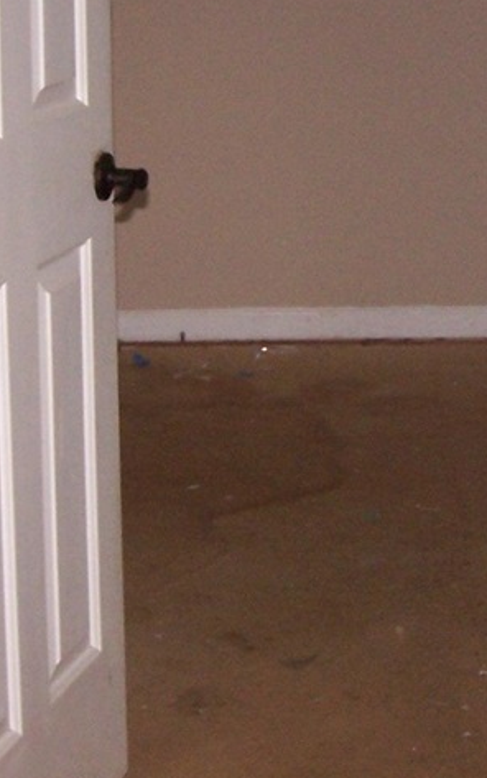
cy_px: 237
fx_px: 2313
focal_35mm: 109
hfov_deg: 12.0
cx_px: 336
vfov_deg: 19.0
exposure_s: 1/60
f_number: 2.8
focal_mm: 6.3
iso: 140
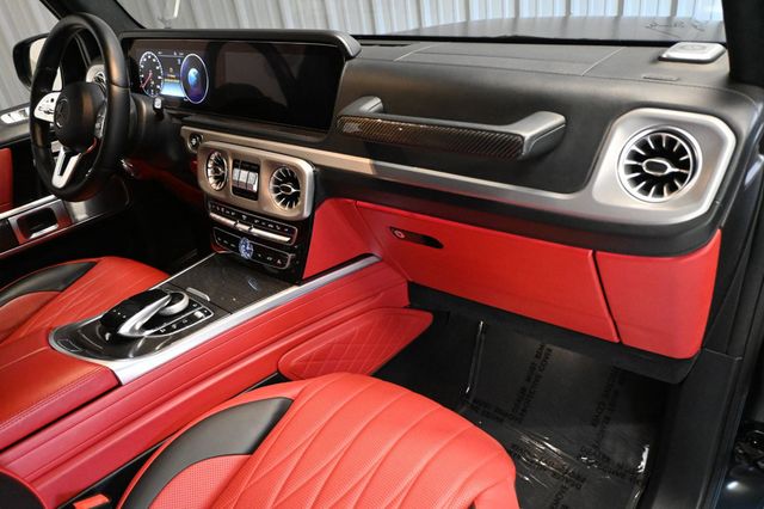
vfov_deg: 46.7
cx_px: 382
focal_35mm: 28
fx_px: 589
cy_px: 254
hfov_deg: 66.0
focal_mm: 18.5
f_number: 3.8
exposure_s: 1/60
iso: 5600
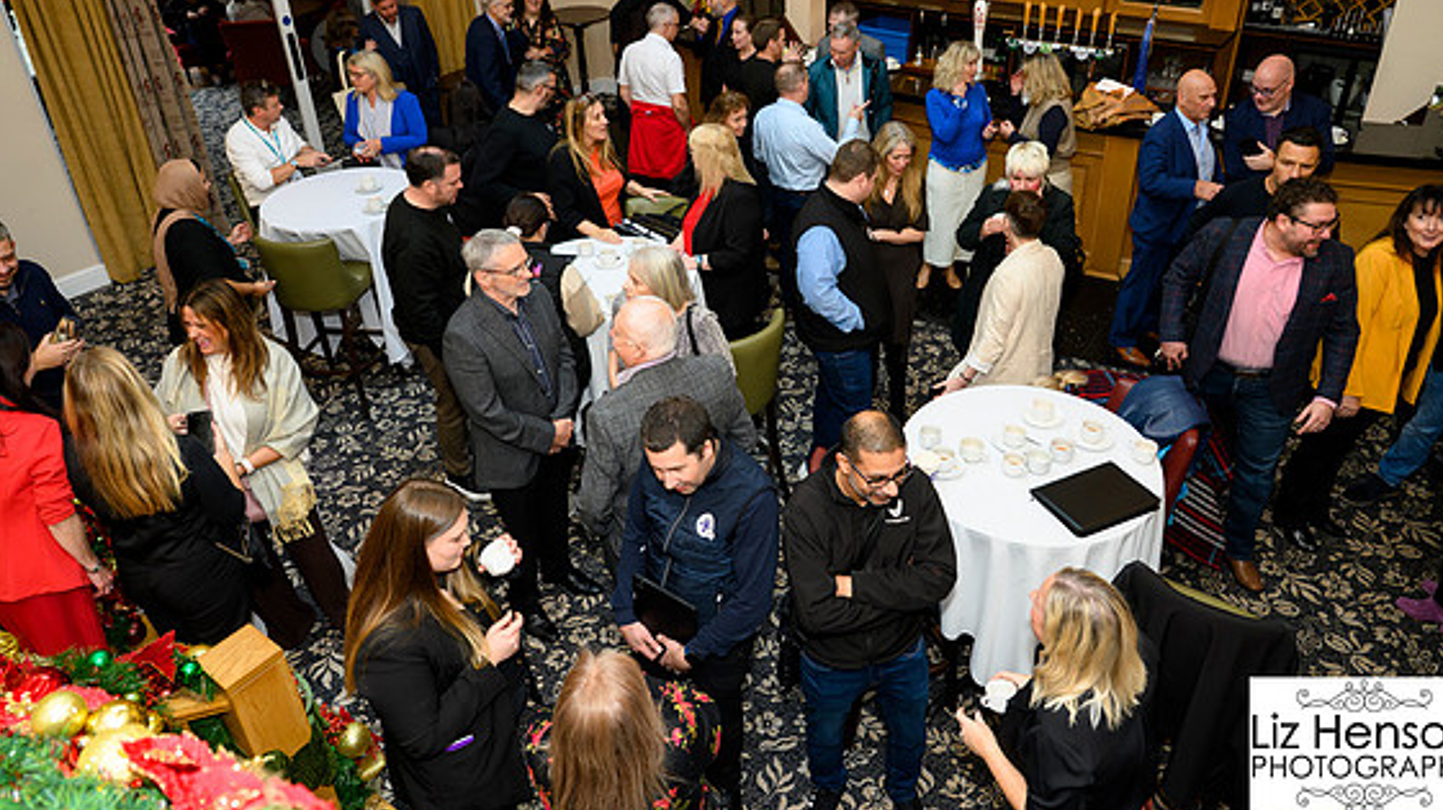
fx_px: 994
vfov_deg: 44.2
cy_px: 334
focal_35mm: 26
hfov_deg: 71.9
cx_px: 743
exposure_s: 1/160
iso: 1250
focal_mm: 24
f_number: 4
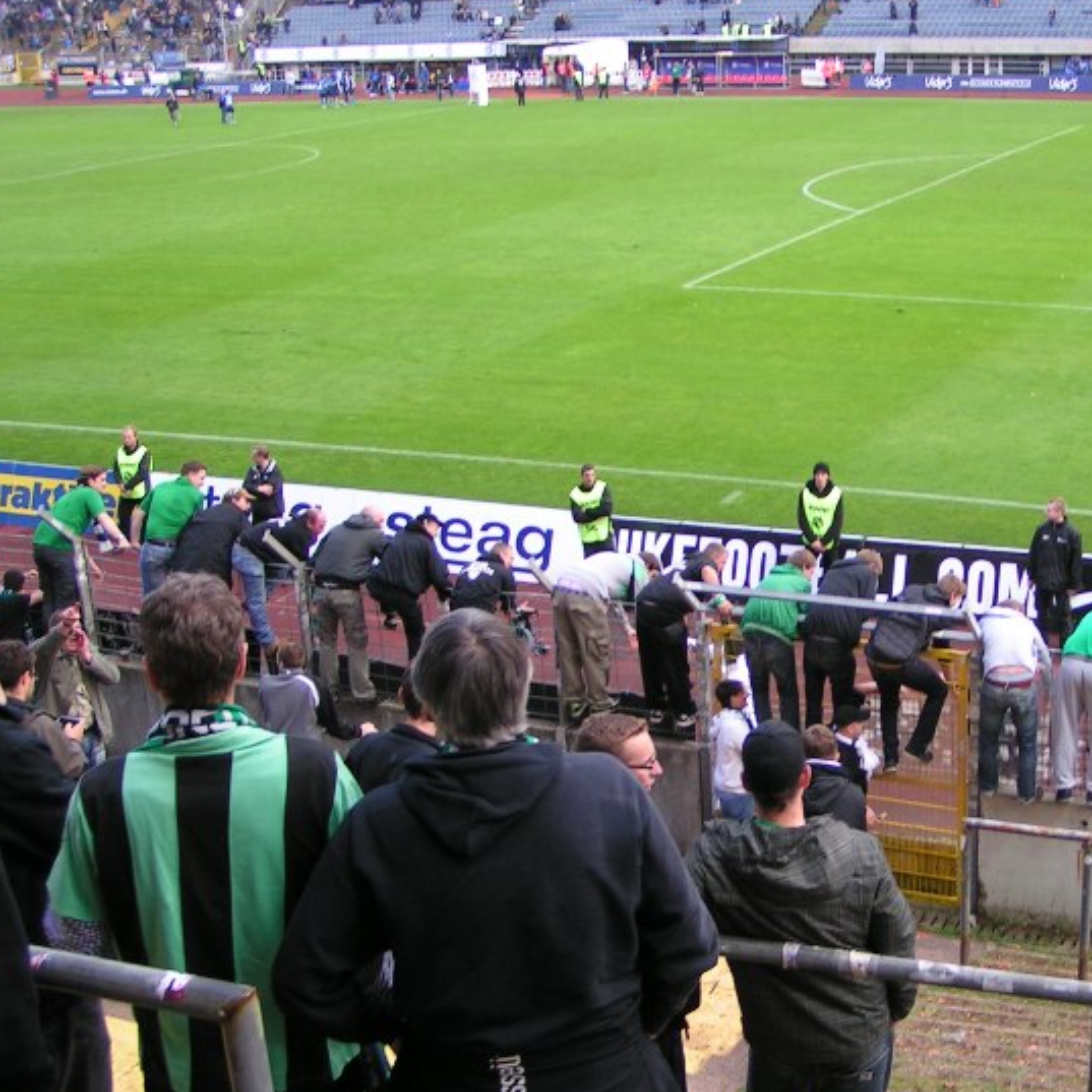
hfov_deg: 33.5
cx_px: 787
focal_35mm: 50
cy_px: 586
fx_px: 1785
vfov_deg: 34.0
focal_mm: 5.8
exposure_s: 1/40
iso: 50
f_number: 2.8
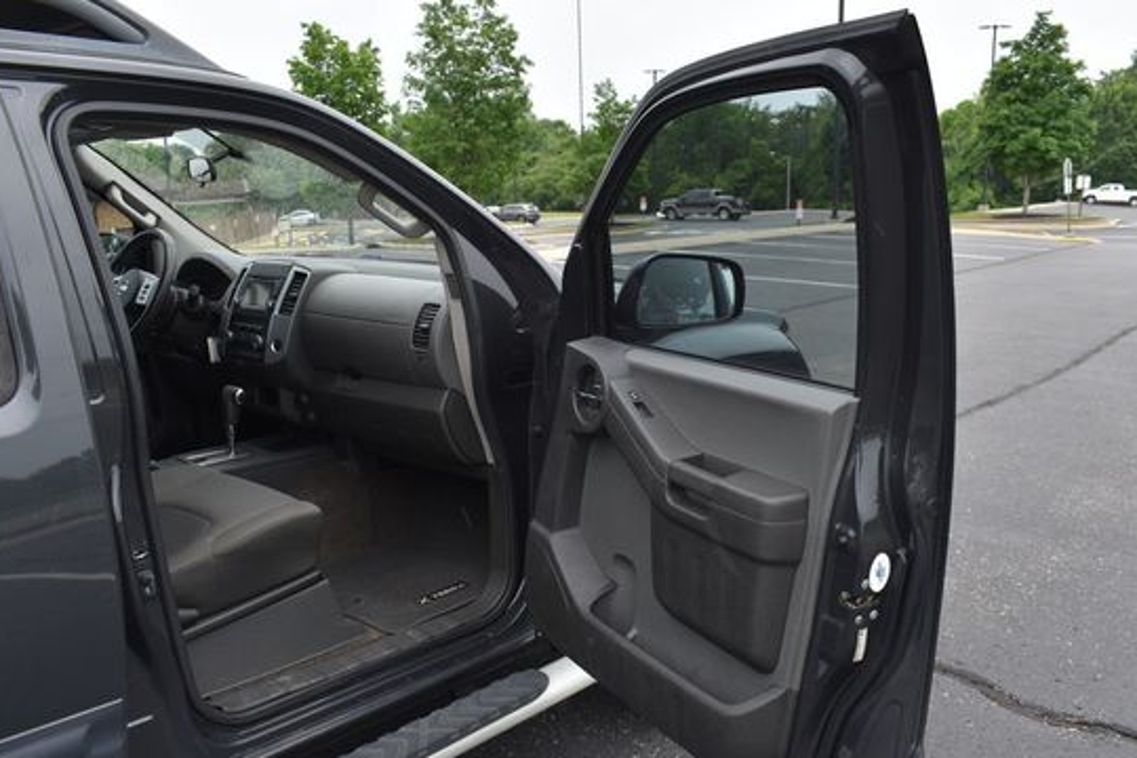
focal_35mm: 32
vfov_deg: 41.1
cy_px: 416
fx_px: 1011
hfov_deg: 58.7
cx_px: 583
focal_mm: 18
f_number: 6.3
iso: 200
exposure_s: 1/250
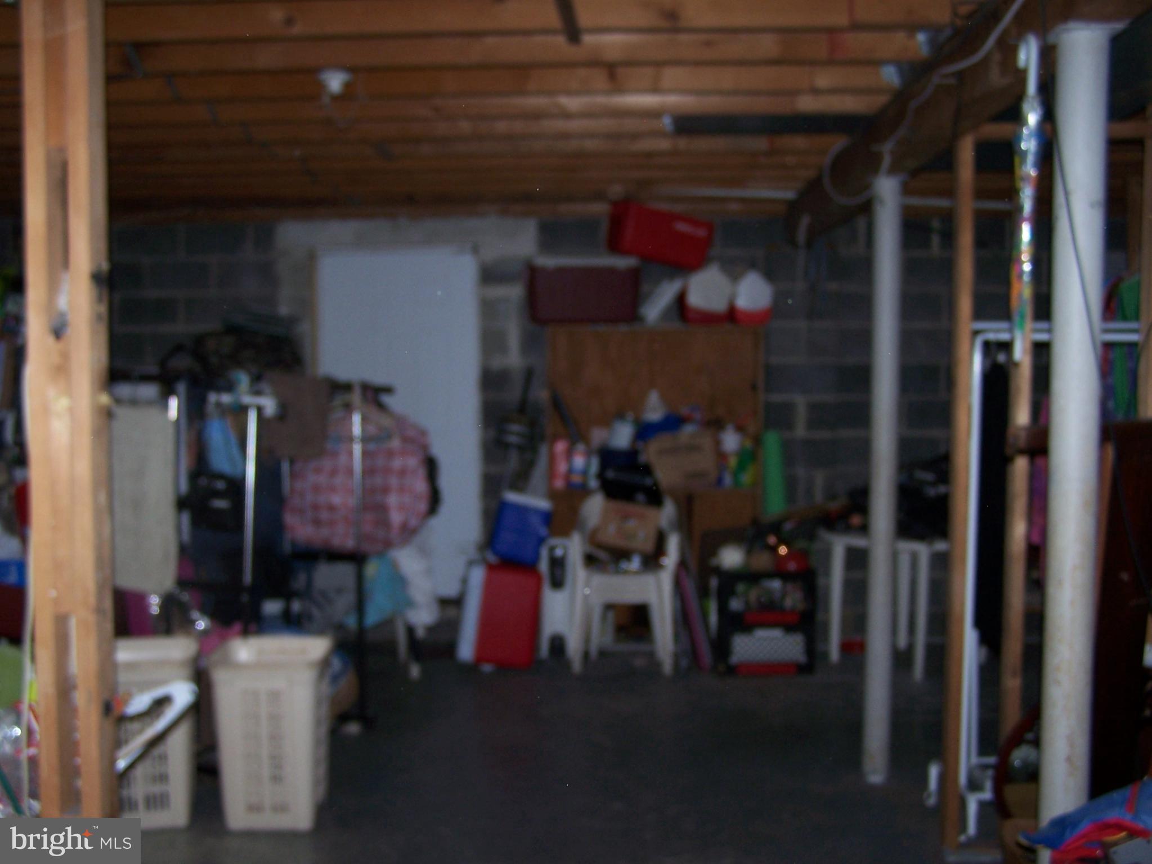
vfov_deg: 37.7
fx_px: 1265
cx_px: 576
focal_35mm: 38
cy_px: 432
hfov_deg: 49.0
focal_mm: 6.3
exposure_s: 1/60
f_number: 2.8
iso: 80
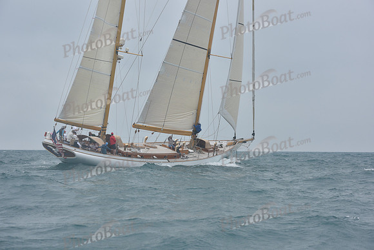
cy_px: 125
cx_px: 187
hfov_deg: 20.8
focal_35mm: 98
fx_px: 1018
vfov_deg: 14.0
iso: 250
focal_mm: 98
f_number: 8
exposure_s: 1/1000
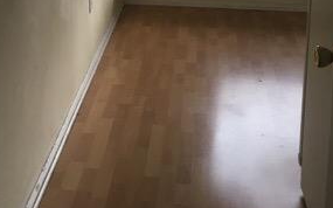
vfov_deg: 17.7
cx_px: 134
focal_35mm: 69
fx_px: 626
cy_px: -61
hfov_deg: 29.7
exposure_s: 1/40
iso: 25
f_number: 2.2
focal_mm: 4.15
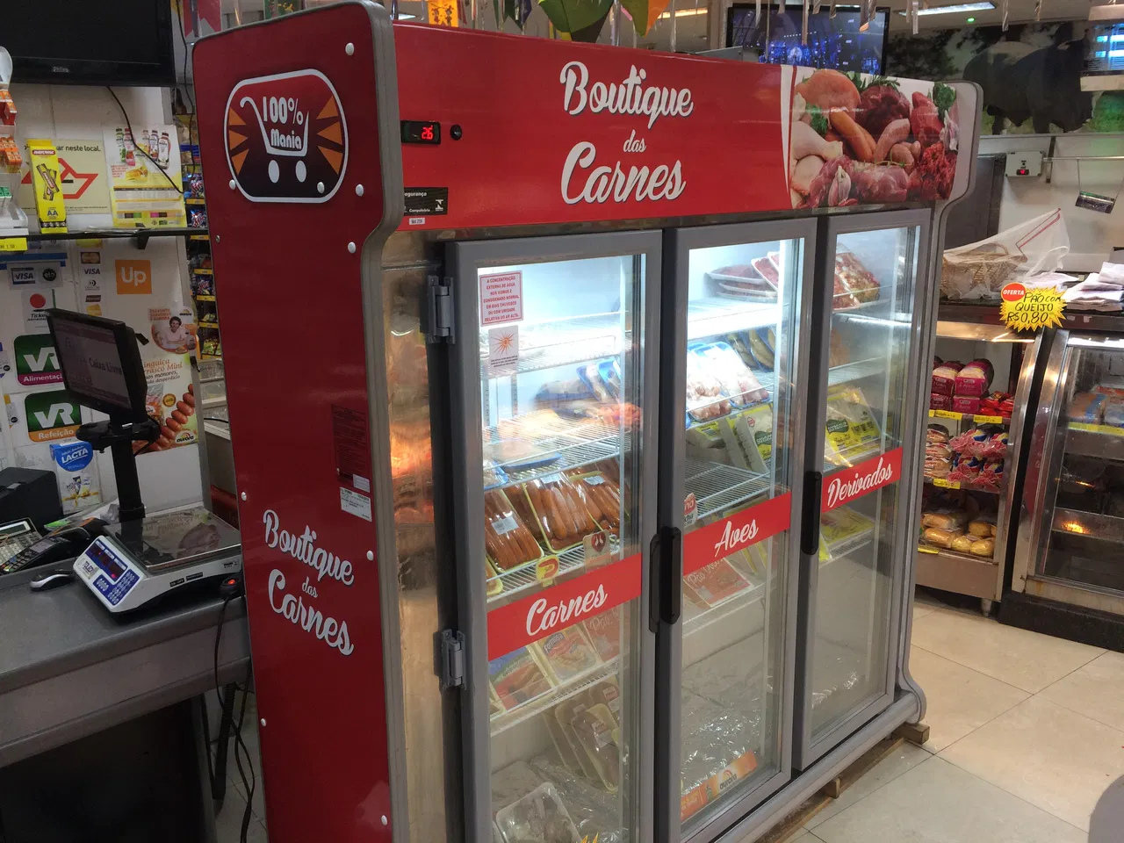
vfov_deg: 48.2
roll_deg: -0.7
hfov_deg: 61.7
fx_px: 942
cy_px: 422
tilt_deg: -15.6
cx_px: 562
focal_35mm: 29
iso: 80
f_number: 2.2
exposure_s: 1/30
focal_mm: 4.15
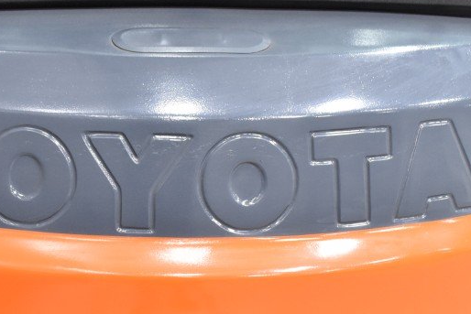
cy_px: 358
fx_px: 1099
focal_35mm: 84
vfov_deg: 15.8
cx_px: 187
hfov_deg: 24.1
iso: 1600
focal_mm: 24
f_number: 5
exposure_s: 1/20
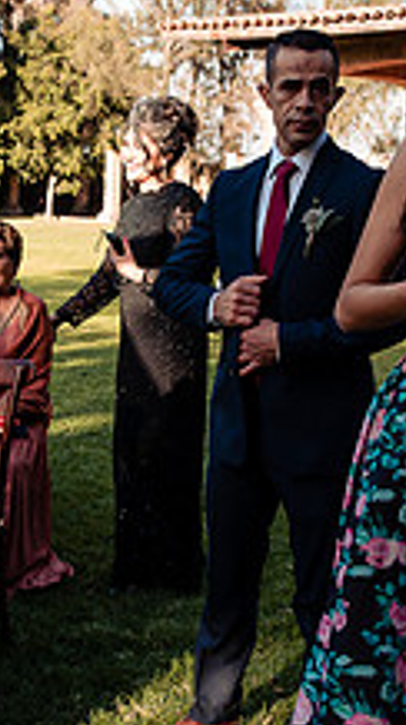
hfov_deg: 17.9
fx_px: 1287
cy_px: 301
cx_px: 120
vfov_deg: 31.4
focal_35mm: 67
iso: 125
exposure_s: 1/320
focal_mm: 24
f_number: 4
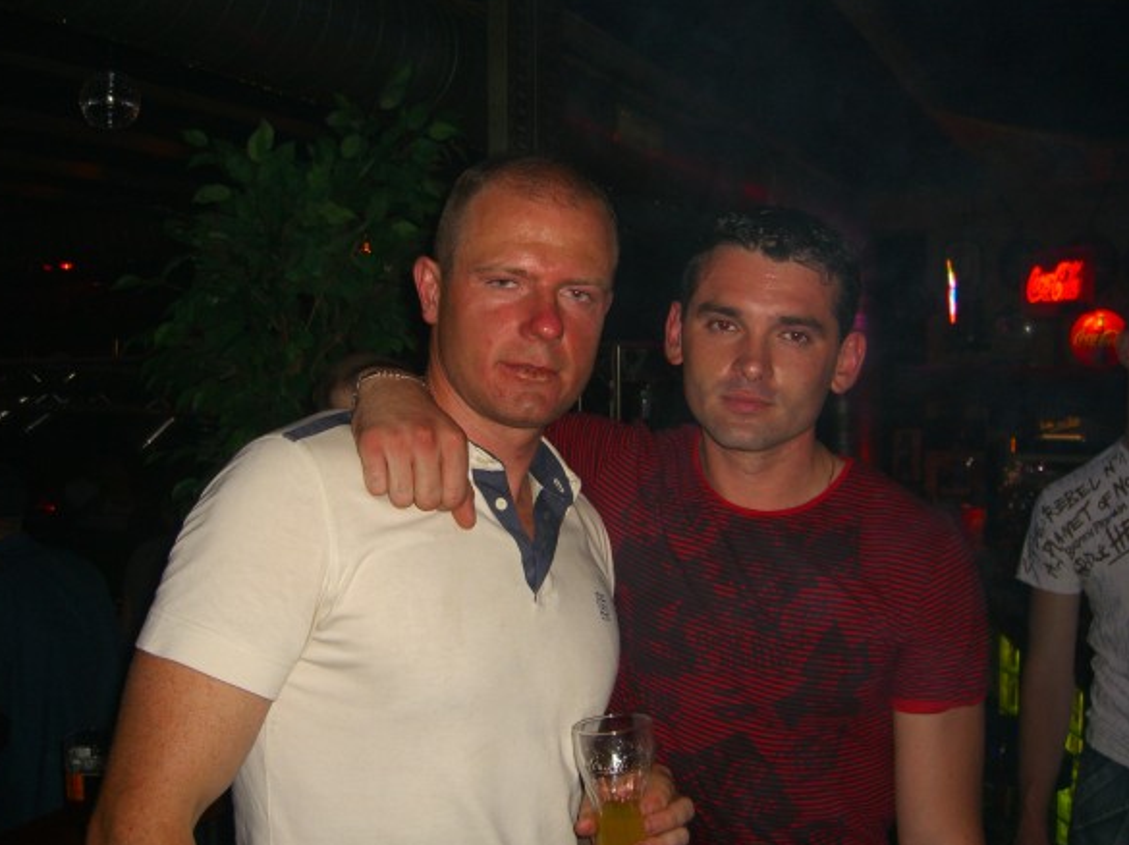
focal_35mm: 39
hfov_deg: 47.9
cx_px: 552
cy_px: 428
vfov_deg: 36.8
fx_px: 1271
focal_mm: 7.9
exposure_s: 1/60
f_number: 2.8
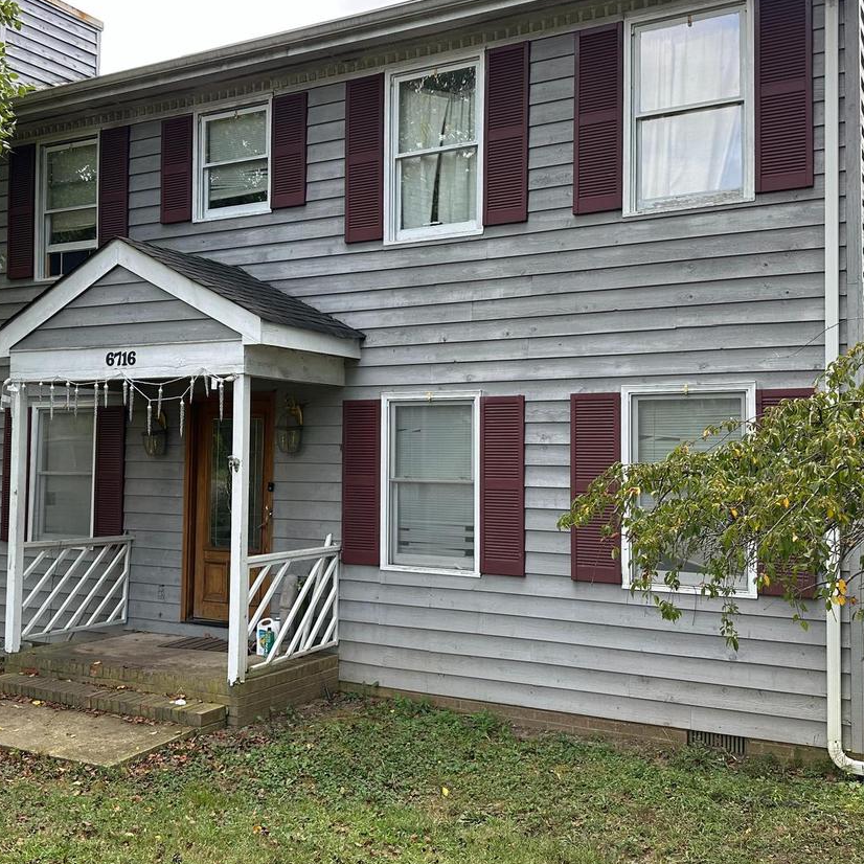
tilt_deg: +1.6
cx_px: 354
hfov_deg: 44.7
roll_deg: -0.9
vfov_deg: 44.9
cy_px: 420
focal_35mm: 37
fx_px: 1045
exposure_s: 1/574
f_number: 1.78
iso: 80
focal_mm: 6.86
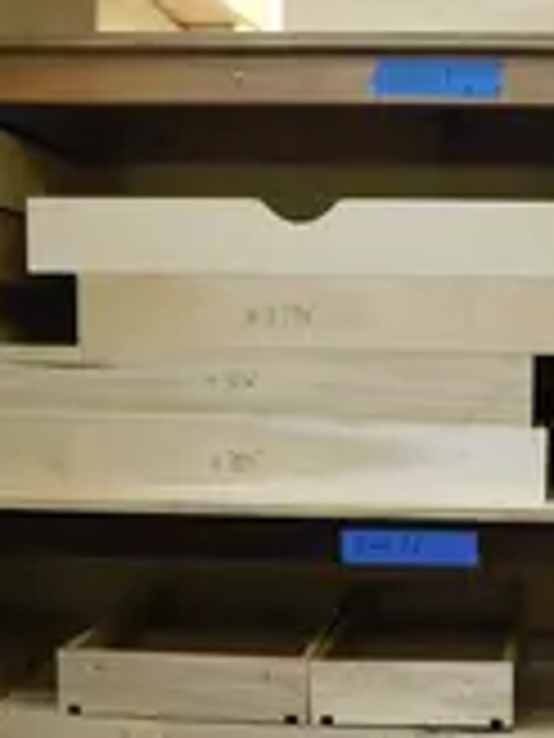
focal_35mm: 56
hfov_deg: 25.6
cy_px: 482
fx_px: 1195
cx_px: 450
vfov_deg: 34.1
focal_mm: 4
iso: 125
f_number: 3
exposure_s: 1/30
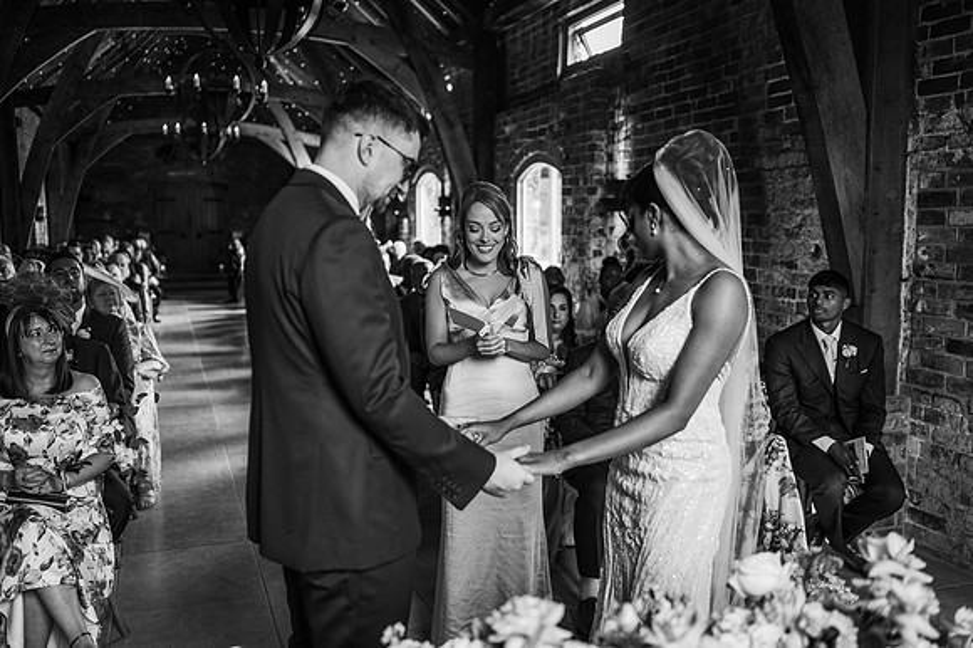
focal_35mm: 35
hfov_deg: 54.5
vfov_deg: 37.8
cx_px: 486
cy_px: 324
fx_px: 945
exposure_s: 1/200
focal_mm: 35
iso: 450
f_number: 2
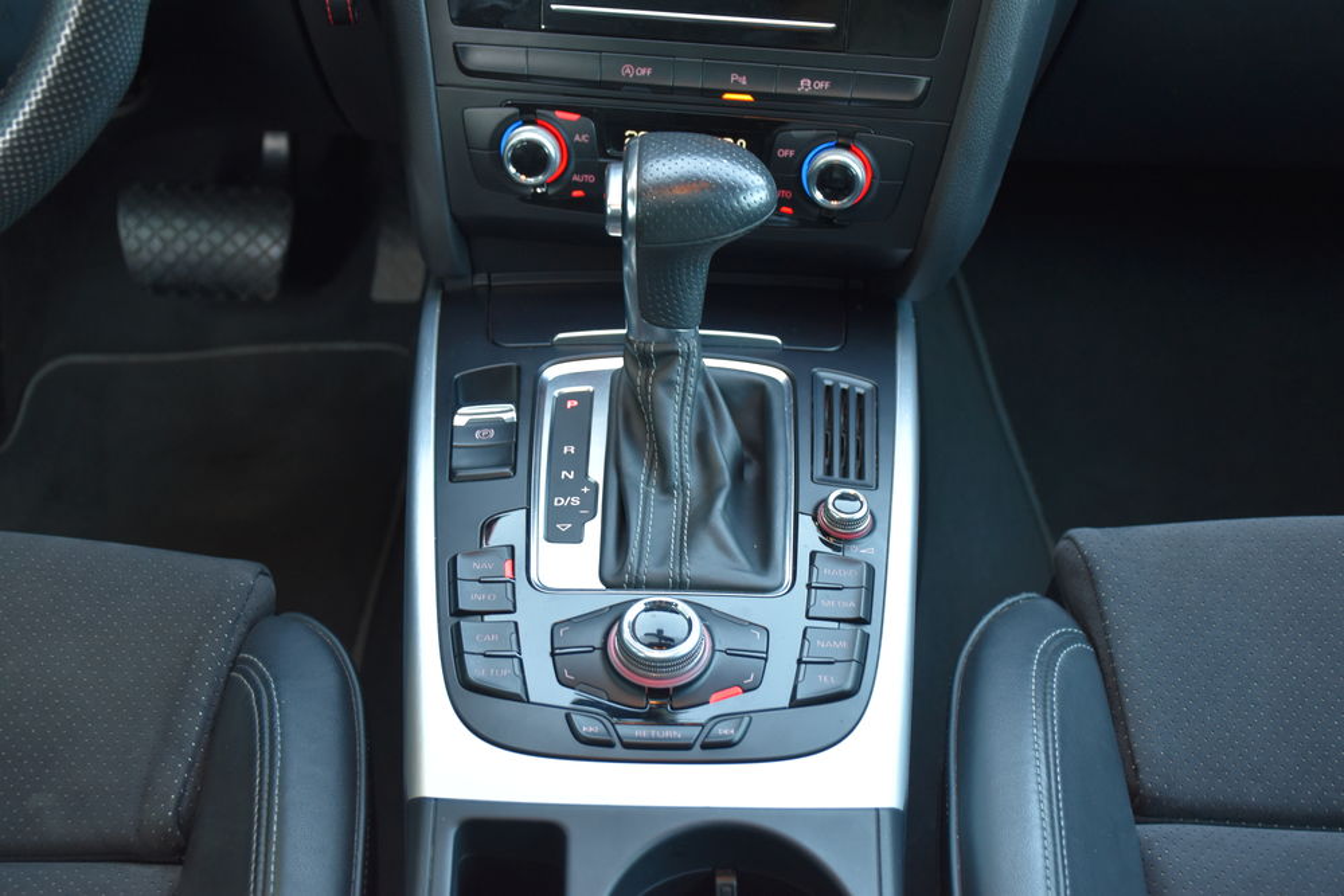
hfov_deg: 43.6
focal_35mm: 45
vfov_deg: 29.9
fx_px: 1680
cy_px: 448
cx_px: 672
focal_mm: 30
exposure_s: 1/60
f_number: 4
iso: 1000
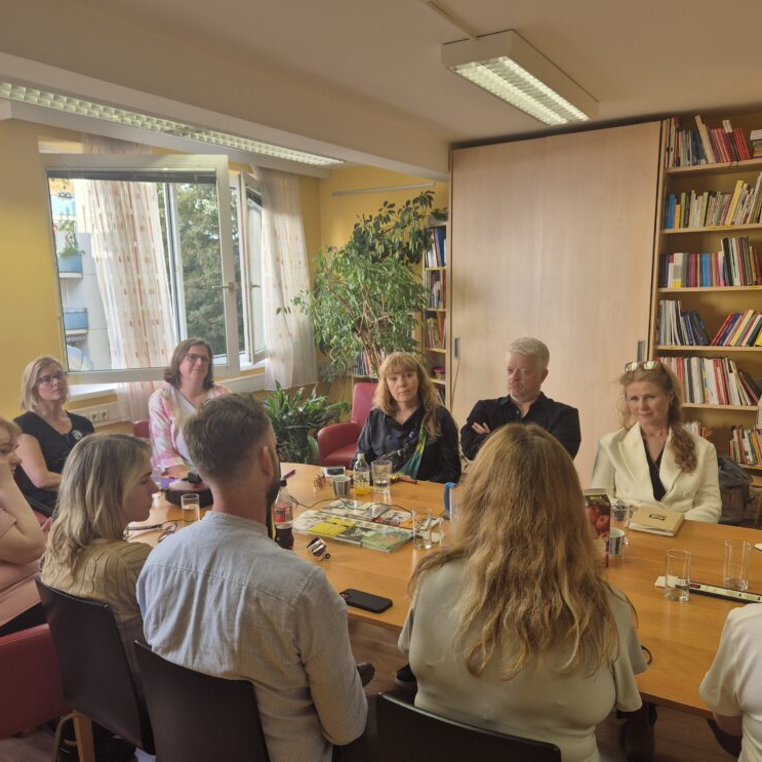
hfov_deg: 57.2
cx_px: 338
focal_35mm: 28
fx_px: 697
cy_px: 392
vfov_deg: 57.3
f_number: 1.8
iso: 25
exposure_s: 1/108
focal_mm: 5.4
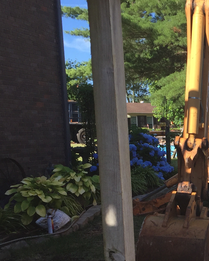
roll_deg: +1.6
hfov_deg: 21.5
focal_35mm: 66
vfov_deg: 28.3
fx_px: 510
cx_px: 250
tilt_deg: -6.1
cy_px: 197
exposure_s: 1/898
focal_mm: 4.15
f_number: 2.2
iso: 32
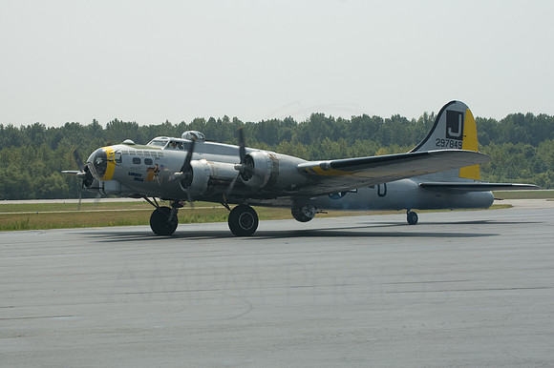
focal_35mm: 108
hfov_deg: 18.9
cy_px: 184
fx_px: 1661
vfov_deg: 12.7
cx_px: 277
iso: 200
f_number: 14
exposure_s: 1/200
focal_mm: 72
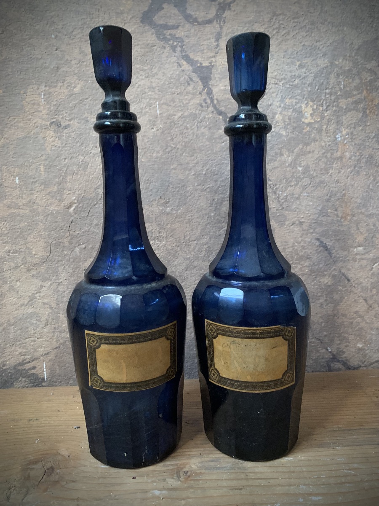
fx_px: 380
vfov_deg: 67.3
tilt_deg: -6.8
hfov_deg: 53.1
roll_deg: +0.4
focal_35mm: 26
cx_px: 190
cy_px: 253
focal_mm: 4.25
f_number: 1.8
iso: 400
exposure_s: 1/30
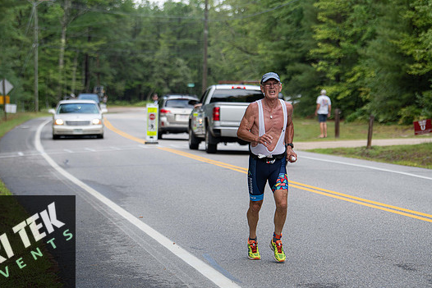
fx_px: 1536
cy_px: 153
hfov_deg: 16.0
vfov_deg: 10.7
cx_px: 197
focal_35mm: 128
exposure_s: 1/500
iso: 320
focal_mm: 116
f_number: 4
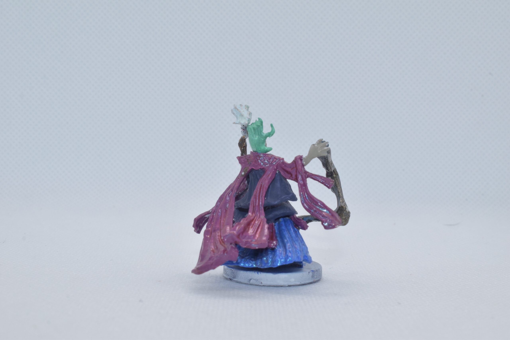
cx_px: 255
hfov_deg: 33.4
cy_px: 170
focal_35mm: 60
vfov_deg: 22.6
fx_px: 850
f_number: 18
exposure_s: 1/125
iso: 800
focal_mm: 40
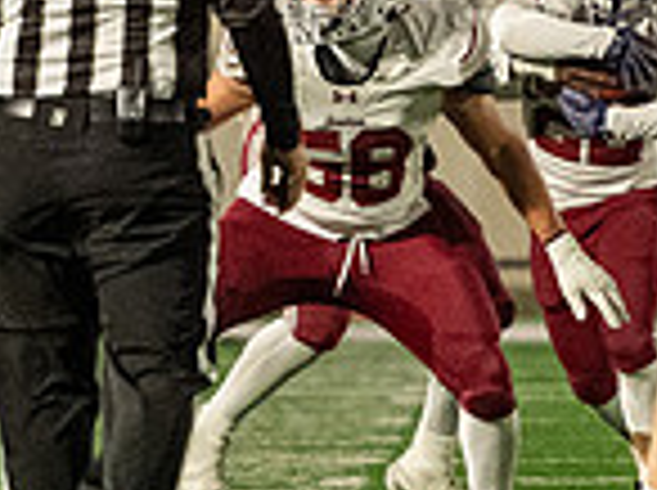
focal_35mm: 1320
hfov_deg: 1.5
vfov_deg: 1.1
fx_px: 25012
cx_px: 596
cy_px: 296
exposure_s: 1/800
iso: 5000
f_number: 2.8
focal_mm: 200
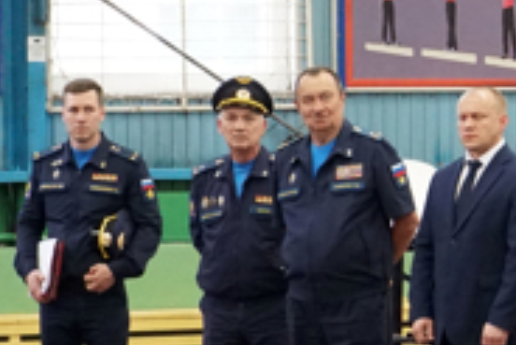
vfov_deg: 4.0
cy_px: 121
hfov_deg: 5.9
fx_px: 4906
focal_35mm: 342
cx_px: 1029
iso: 4000
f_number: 5.6
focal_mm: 56
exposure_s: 1/160
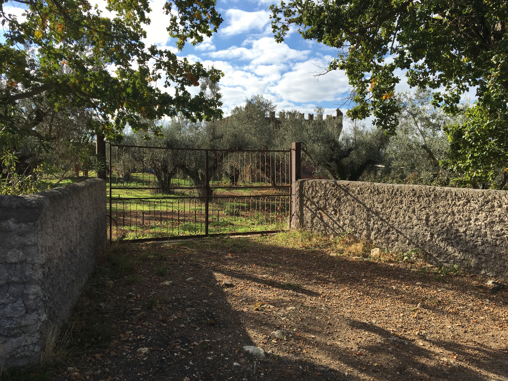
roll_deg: -0.5
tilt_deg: -3.5
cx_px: 254
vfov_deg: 48.2
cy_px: 190
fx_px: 426
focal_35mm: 29
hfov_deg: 61.7
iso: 25
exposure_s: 1/1261
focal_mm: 4.15
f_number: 2.2
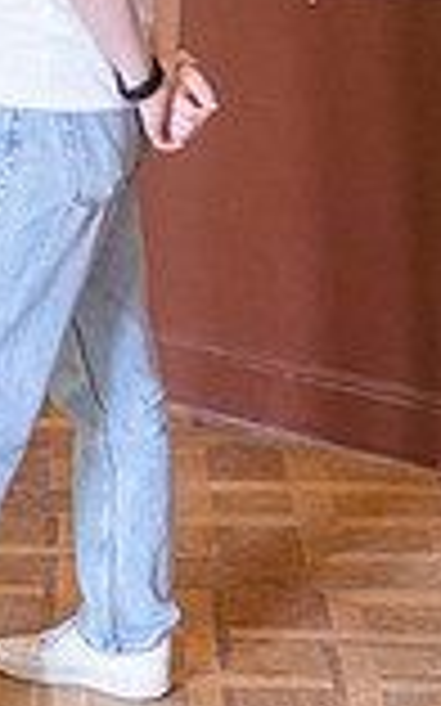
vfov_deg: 11.6
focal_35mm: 177
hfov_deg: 7.1
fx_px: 3407
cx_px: -427
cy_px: -164
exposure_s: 1/60
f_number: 3.5
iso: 1100
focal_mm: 31
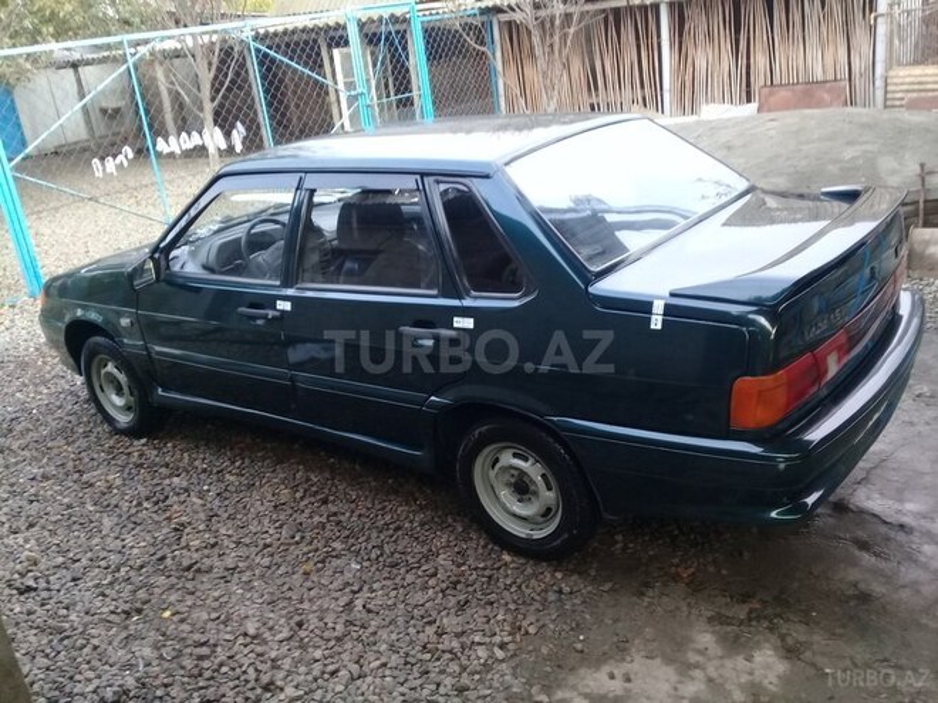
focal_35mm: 31
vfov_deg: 45.4
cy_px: 352
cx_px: 469
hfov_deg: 58.4
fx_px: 840
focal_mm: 3.3
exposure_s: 1/33
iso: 64
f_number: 2.2
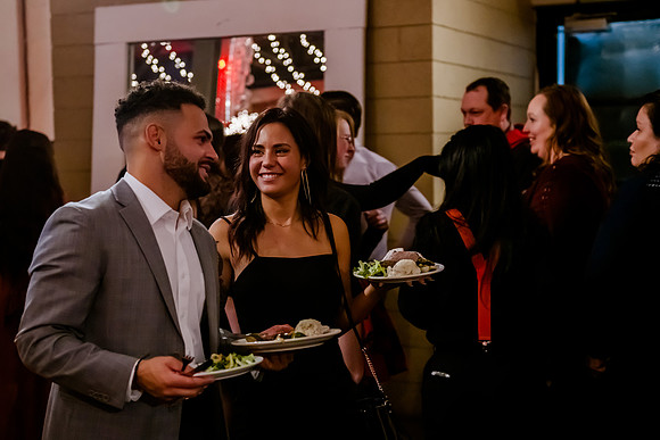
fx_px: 1174
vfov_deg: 21.2
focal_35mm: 64
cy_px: 203
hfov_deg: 31.3
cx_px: 264
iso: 4000
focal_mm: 52
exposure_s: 1/250
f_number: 2.8
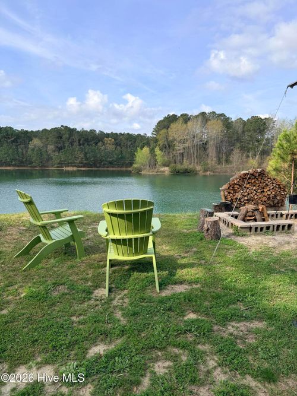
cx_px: 148
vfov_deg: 71.6
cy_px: 198
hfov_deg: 56.8
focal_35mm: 24
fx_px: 275
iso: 80
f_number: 1.78
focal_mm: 6.76
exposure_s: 1/3759
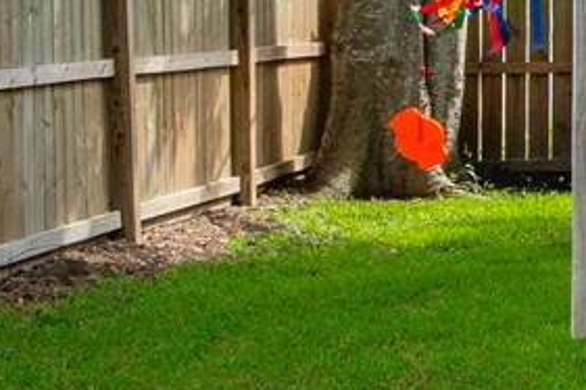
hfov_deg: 9.8
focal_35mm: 124
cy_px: 2
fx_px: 2017
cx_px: 1987
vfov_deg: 10.9
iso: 125
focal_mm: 16
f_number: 11
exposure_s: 1/125
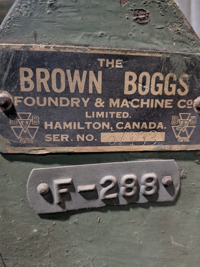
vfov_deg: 71.6
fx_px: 185
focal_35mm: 24
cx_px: 100
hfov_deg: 56.8
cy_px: 134
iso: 2668
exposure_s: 1/120
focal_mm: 4.53
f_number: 1.7
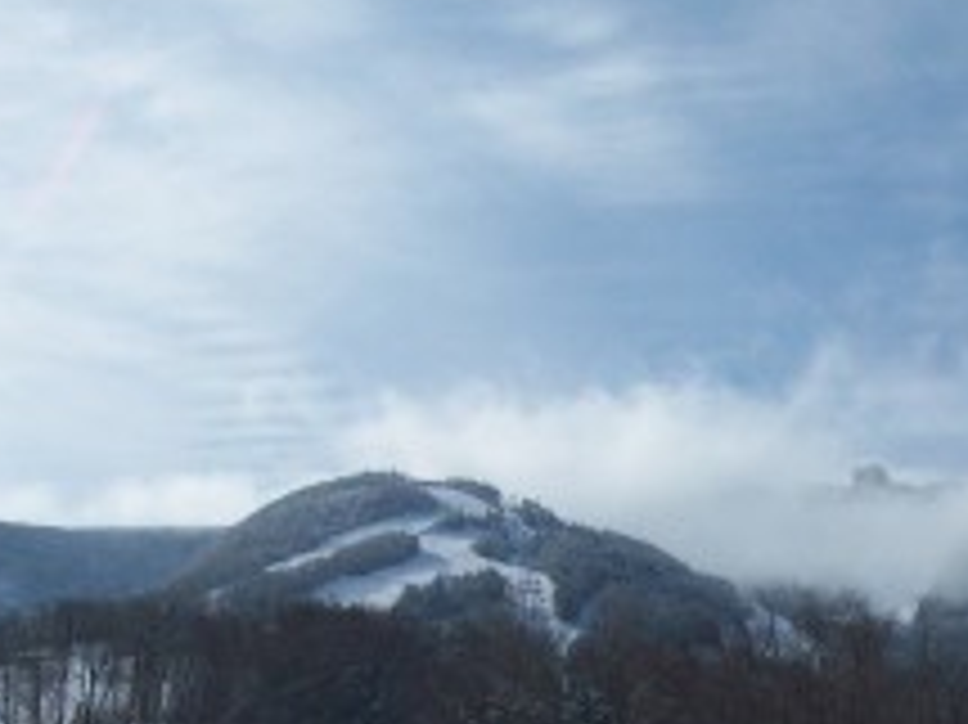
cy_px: 553
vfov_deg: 15.5
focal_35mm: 95
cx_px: 774
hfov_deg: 20.4
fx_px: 2655
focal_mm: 5.7
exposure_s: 1/845
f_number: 5.5
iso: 64
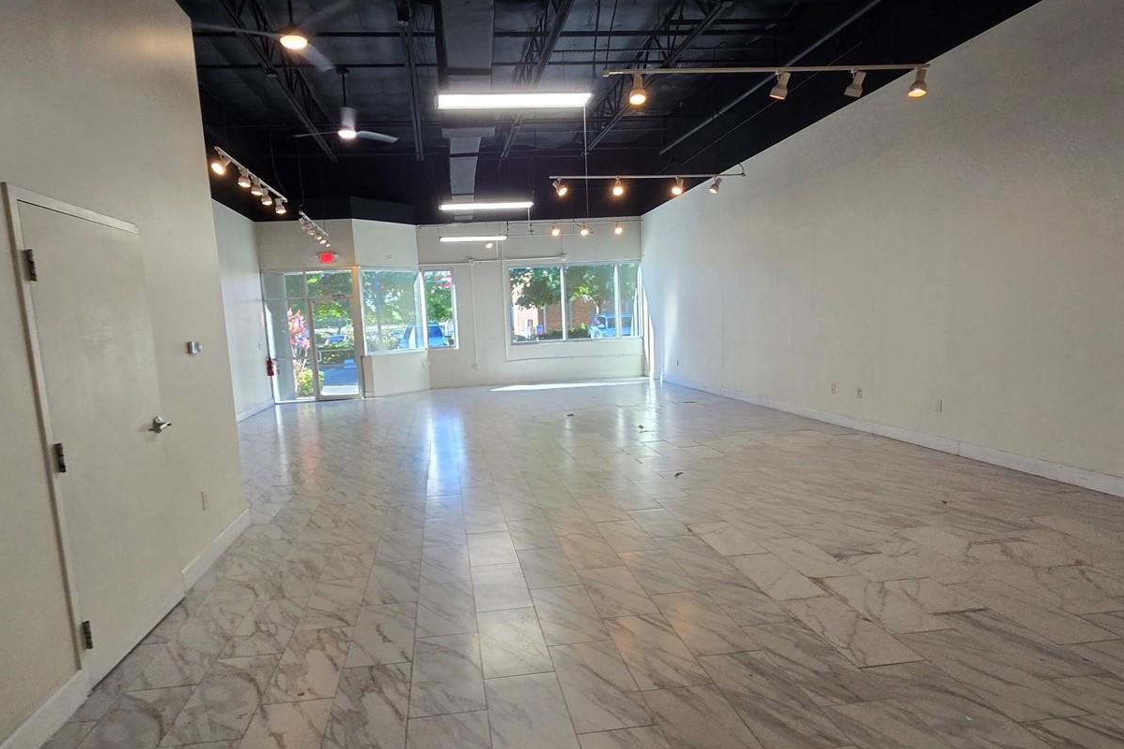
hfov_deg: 89.6
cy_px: 418
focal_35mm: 18
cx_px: 496
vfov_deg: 67.2
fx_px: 562
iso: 64
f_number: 2.2
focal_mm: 2.2
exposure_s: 1/60
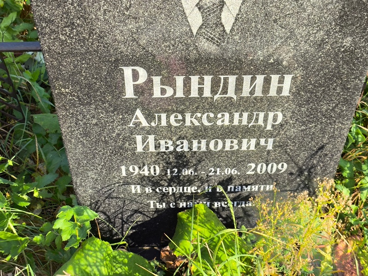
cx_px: 184
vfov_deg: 29.1
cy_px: 138
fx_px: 532
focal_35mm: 50
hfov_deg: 38.2
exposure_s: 1/499
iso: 50
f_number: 1.7
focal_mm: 4.71
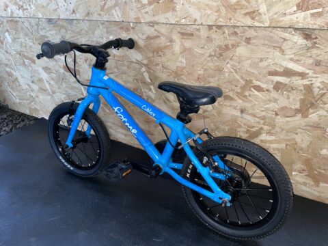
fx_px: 246
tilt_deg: -26.2
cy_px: 123
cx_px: 164
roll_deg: +1.0
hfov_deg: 67.3
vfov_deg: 53.1
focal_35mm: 26
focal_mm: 4.2
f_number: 1.6
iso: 40
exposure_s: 1/12
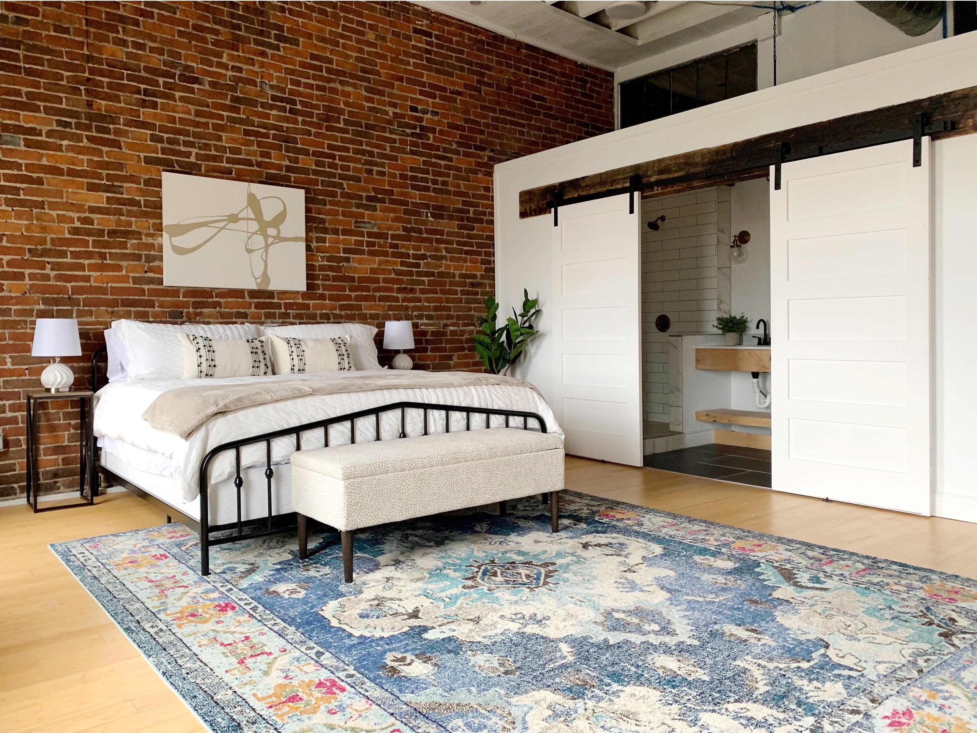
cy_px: 366
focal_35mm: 26
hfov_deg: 67.3
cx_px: 488
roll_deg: +0.8
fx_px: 734
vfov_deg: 53.1
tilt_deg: -1.8
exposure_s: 1/46
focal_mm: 4.25
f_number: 1.8
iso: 400
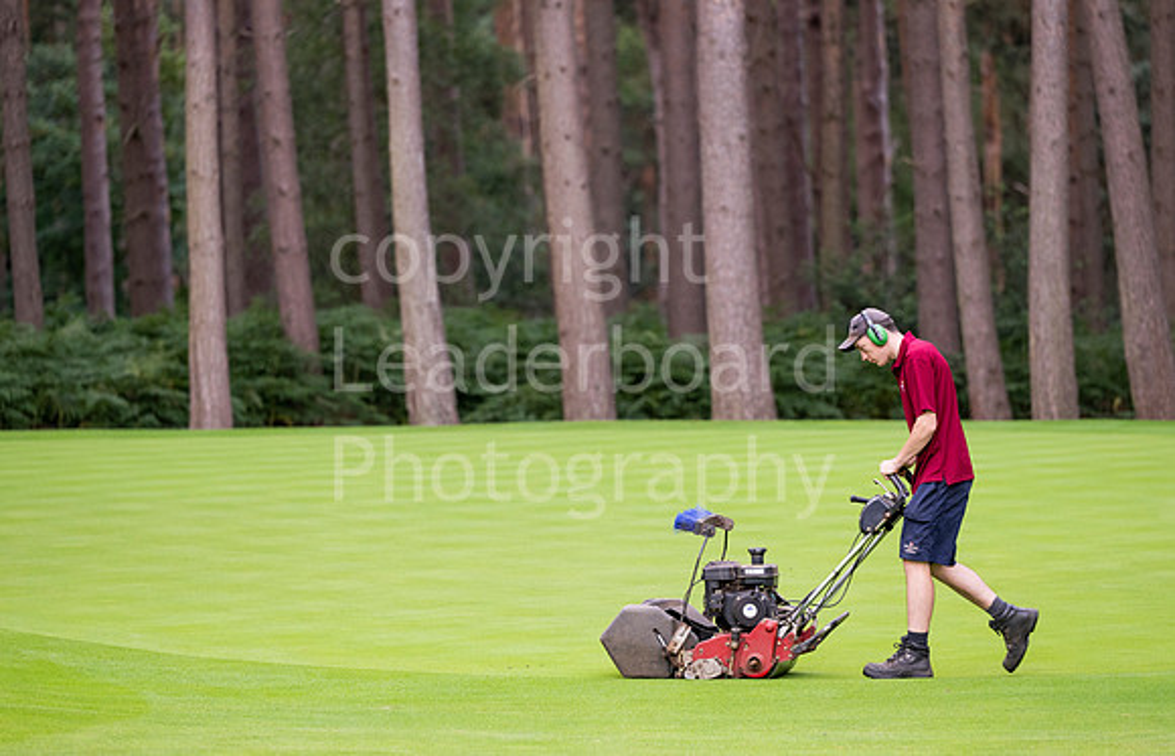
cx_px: 638
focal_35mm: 219
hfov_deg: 9.5
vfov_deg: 6.1
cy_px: 425
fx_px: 7085
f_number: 3.5
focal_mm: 200
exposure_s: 1/320
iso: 1000
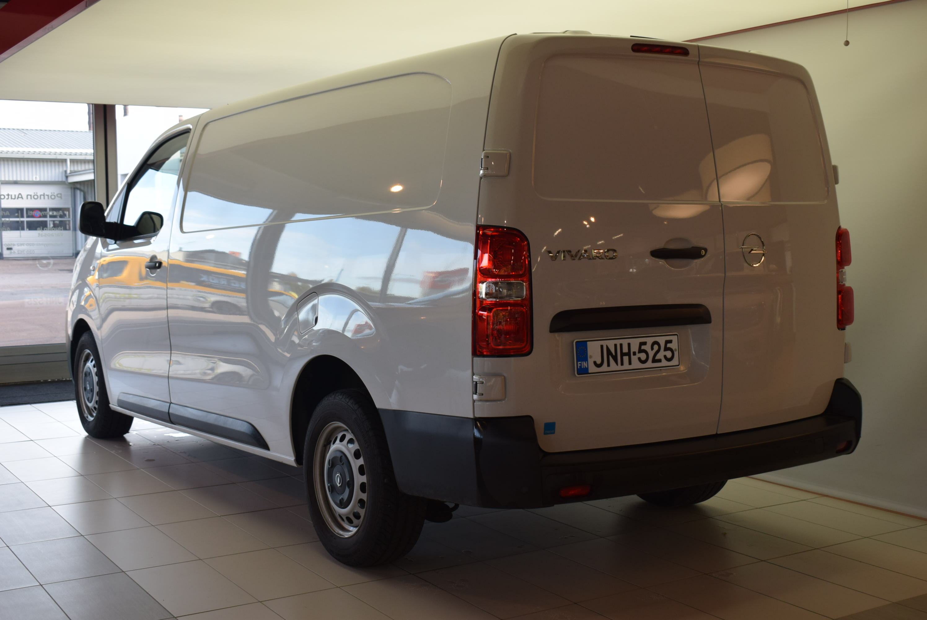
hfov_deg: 43.6
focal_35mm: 45
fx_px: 1160
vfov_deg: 29.9
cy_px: 310
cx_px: 464
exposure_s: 1/125
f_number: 5.6
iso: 400
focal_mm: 30
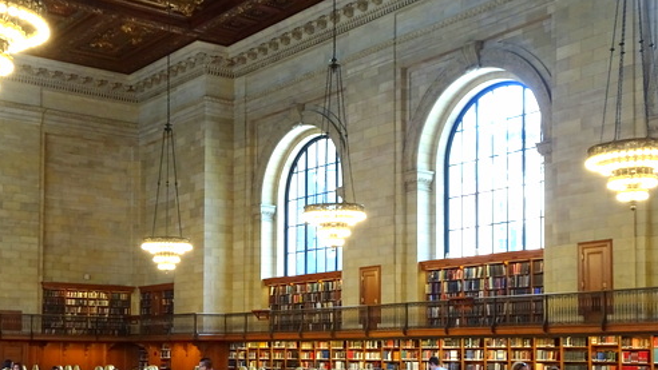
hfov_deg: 40.5
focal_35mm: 51
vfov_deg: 23.1
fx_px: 890
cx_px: 284
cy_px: 306
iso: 250
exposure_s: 1/40
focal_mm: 6.17
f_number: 4
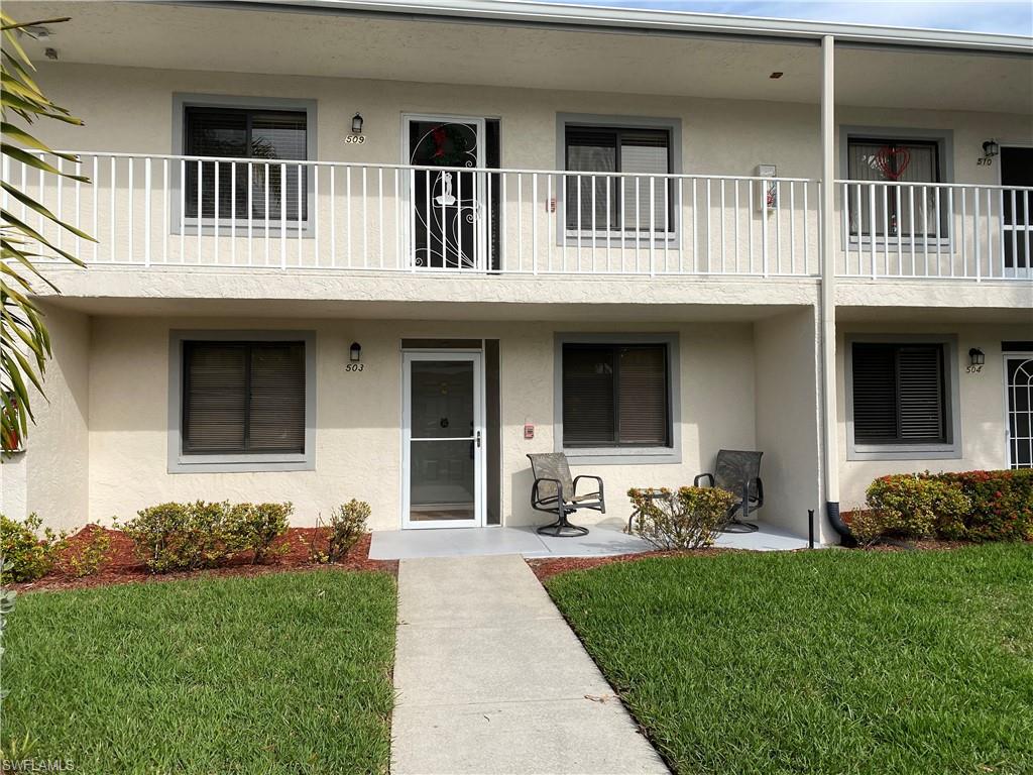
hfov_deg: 67.3
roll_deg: -0.7
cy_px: 388
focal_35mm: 26
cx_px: 516
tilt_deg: +3.0
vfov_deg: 53.1
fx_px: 776
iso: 32
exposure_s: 1/2410
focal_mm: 4.25
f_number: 1.8
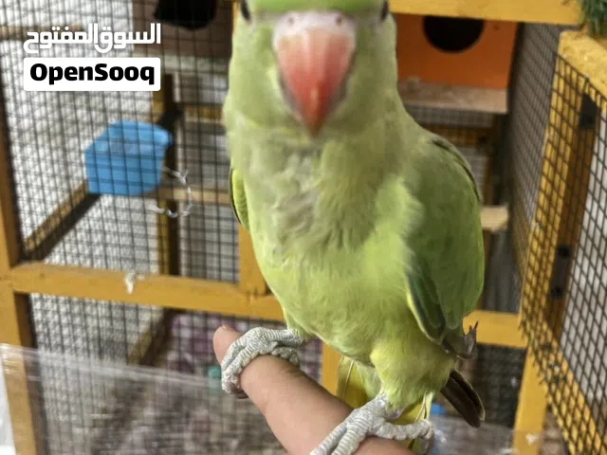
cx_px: 304
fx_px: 456
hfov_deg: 67.3
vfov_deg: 53.1
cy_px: 228
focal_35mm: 26
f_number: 1.6
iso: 400
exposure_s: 1/33
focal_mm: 5.1
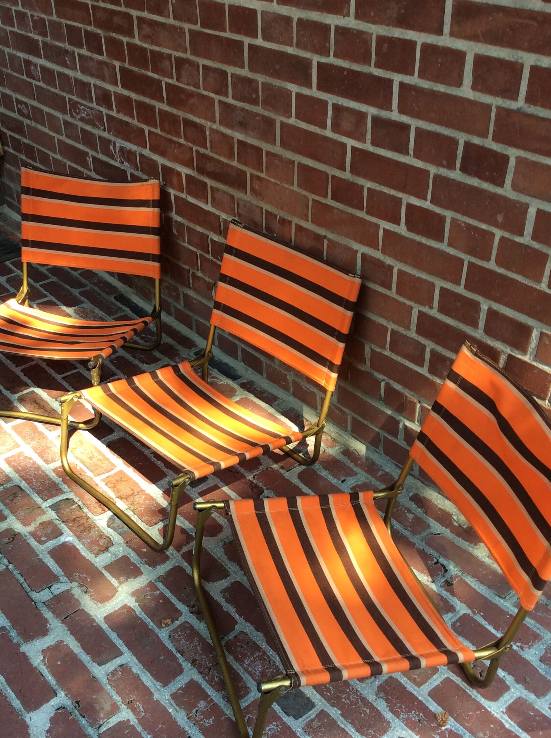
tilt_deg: -35.1
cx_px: 265
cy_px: 423
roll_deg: +1.4
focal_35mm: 38
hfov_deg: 37.6
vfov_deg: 48.9
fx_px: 809
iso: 32
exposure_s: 1/110
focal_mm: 3.3
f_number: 2.4
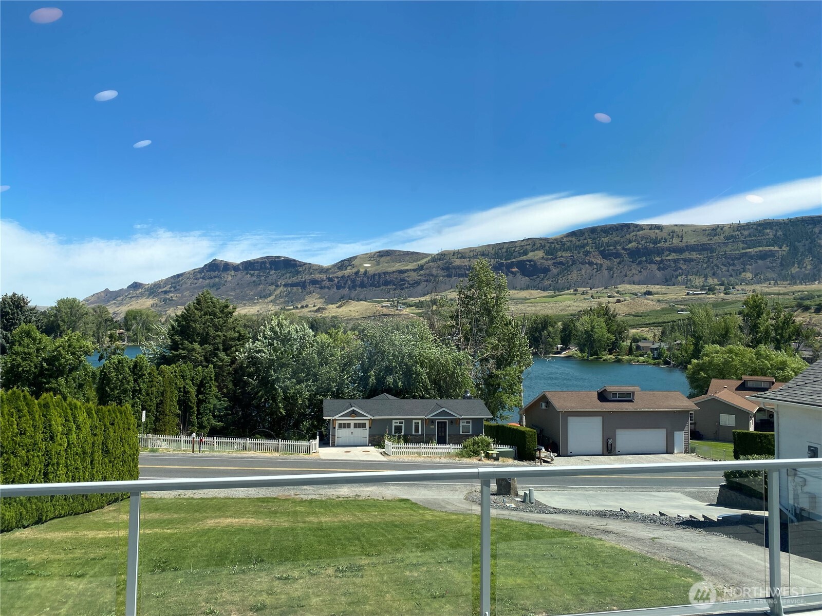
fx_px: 617
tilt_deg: +0.8
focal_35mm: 26
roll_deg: -0.7
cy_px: 308
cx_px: 411
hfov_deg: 67.3
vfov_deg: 53.1
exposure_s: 1/934
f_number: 1.8
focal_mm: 4.25
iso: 32
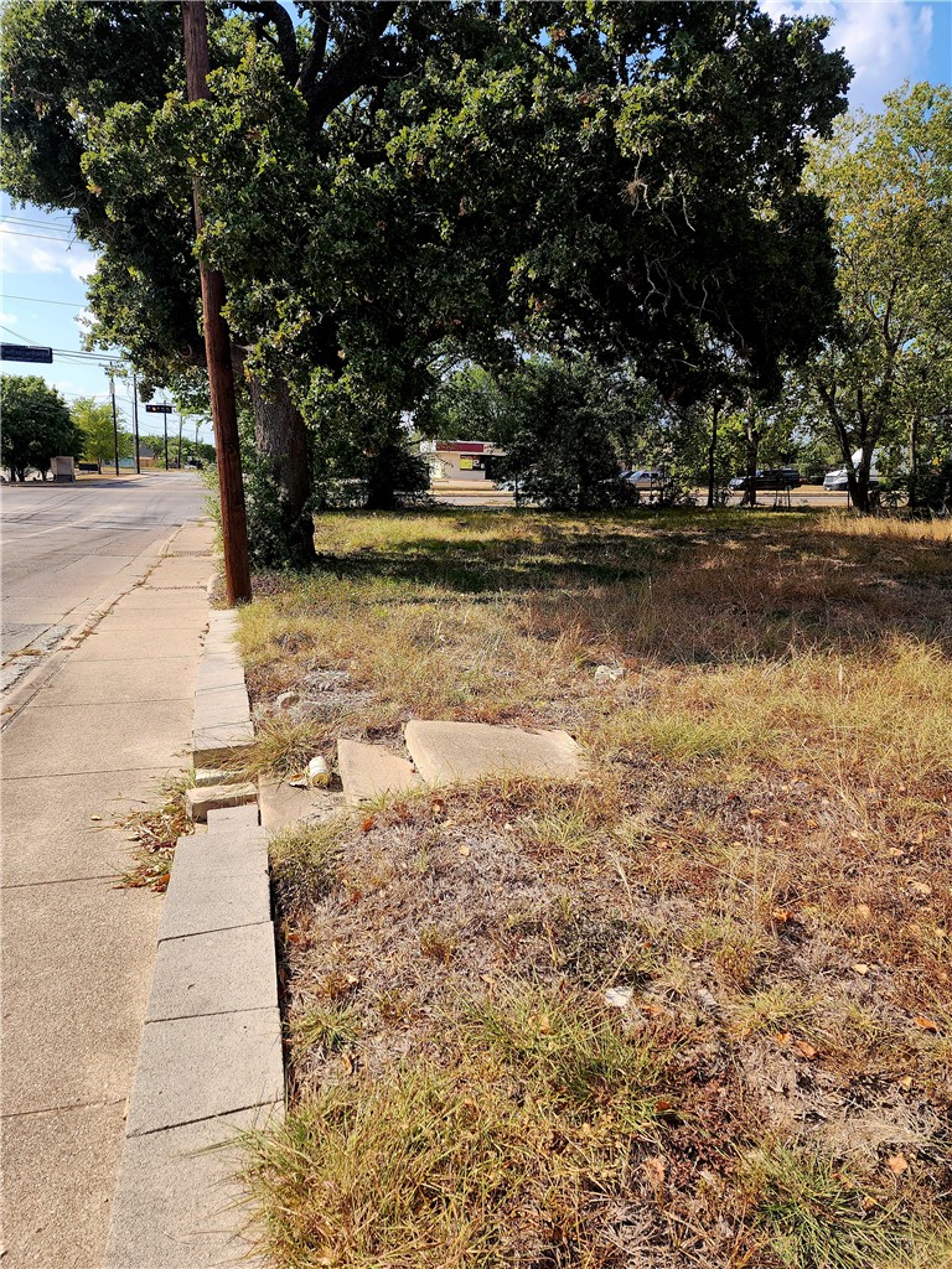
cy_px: 634
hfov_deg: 58.9
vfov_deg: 73.9
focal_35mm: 23
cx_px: 476
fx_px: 843
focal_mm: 6.4
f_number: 1.8
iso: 12
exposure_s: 1/667
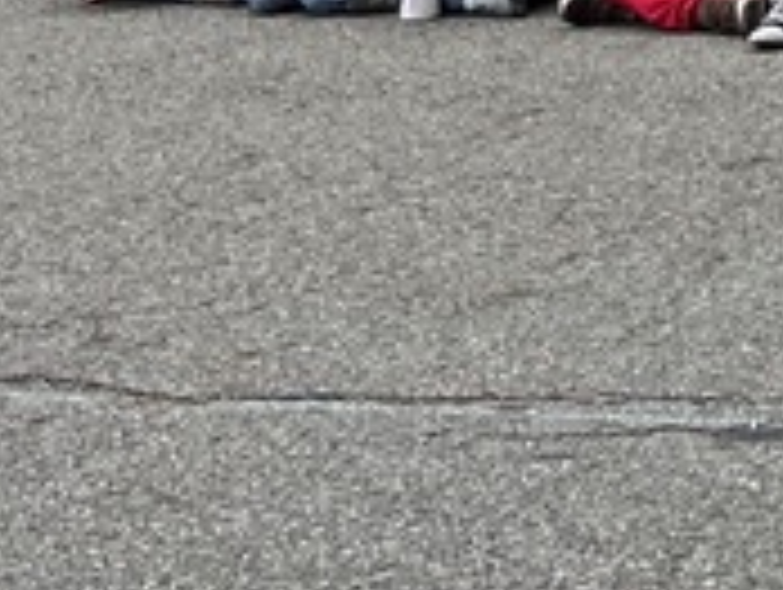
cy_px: -802
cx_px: 2061
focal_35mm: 153
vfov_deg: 8.8
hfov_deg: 10.5
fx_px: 3466
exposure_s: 1/1252
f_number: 1.6
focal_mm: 5.1
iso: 50
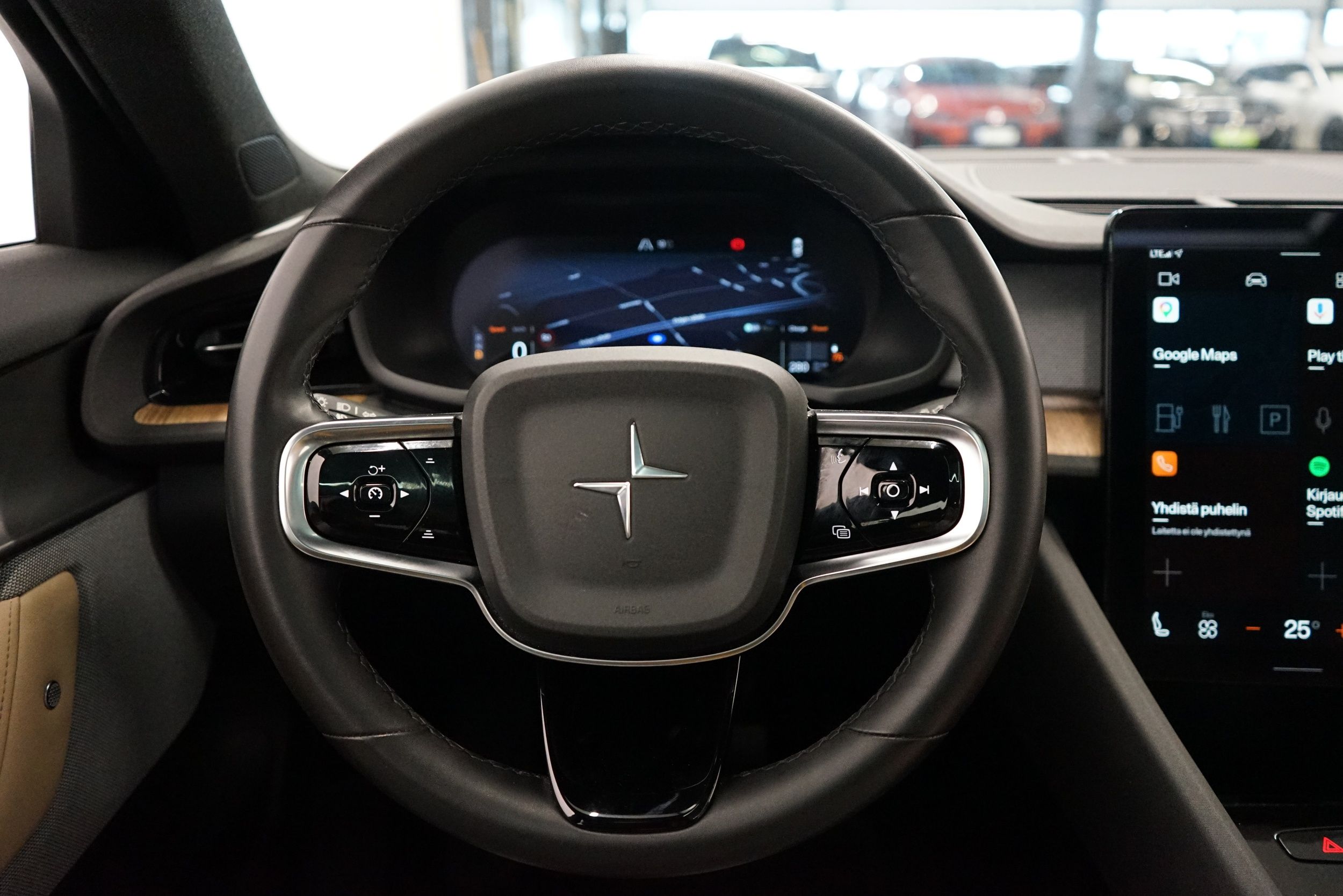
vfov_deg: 46.4
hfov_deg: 65.5
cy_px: 448
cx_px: 672
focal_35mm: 28
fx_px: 1045
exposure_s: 1/160
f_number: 3.5
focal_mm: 28
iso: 6400
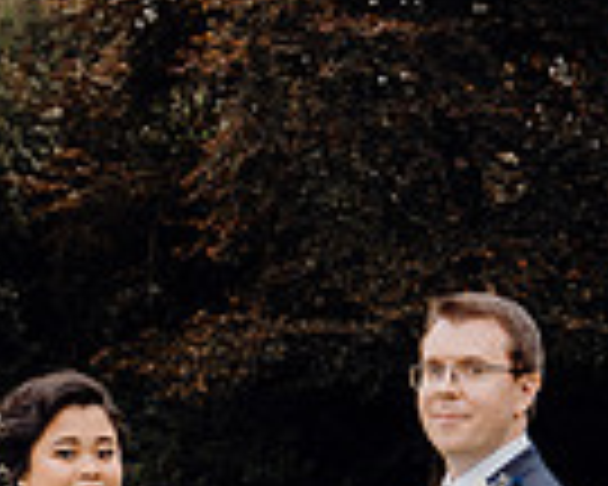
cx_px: 113
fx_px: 2105
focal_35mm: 117
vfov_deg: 12.5
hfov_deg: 16.3
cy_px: 736
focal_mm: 29
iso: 800
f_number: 3.5
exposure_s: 1/160
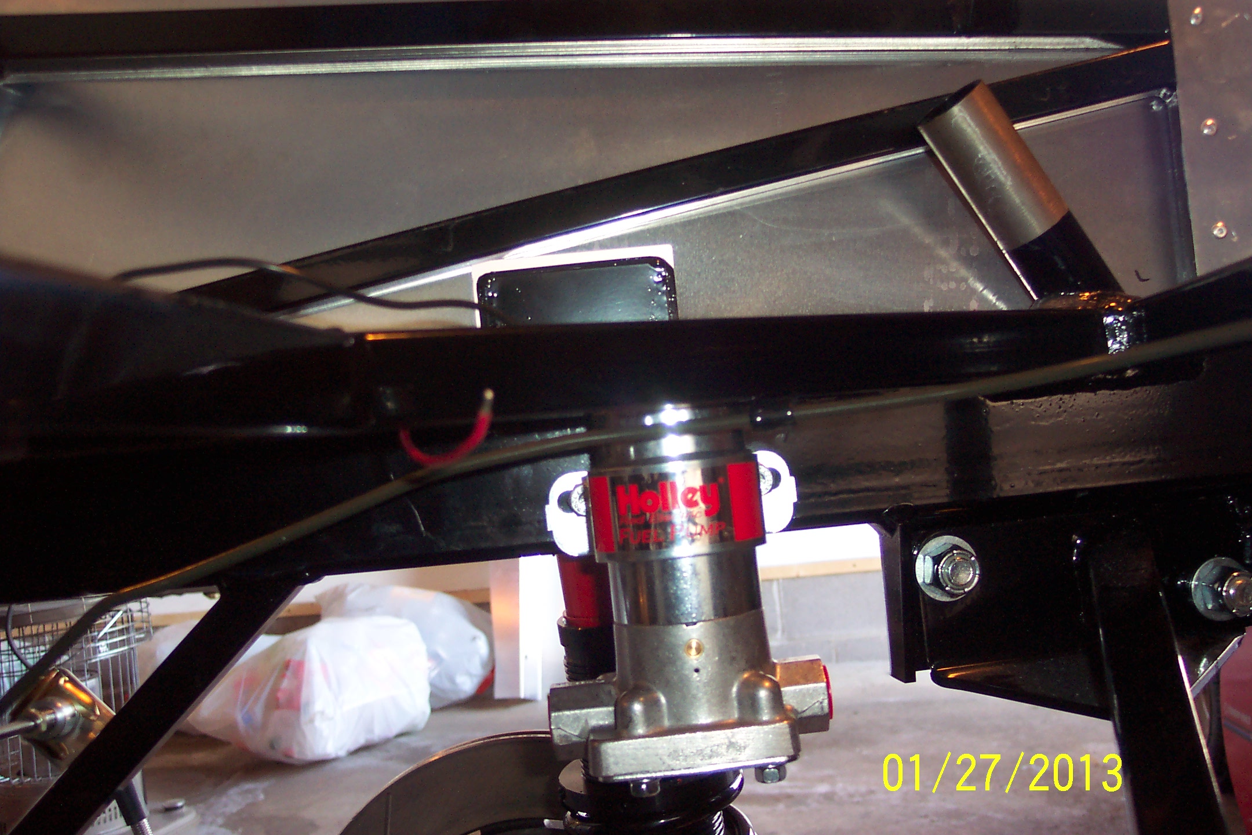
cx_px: 626
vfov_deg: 35.1
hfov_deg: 50.7
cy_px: 418
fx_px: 1321
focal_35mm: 38
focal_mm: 8
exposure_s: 1/30
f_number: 2.8
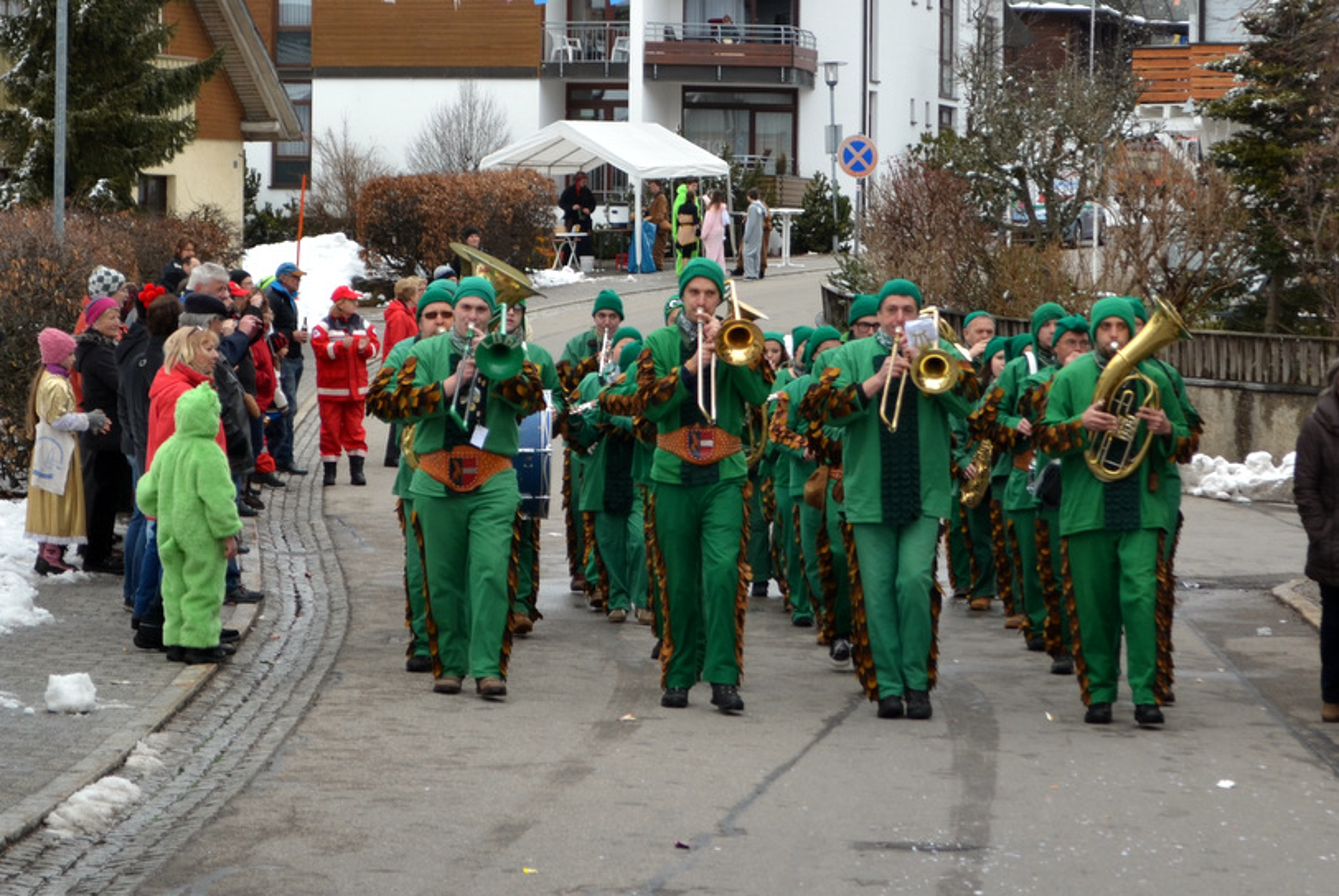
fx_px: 3797
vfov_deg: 13.4
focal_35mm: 102
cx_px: 760
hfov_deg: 20.0
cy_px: 309
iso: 200
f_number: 5.6
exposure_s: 1/125
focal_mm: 46
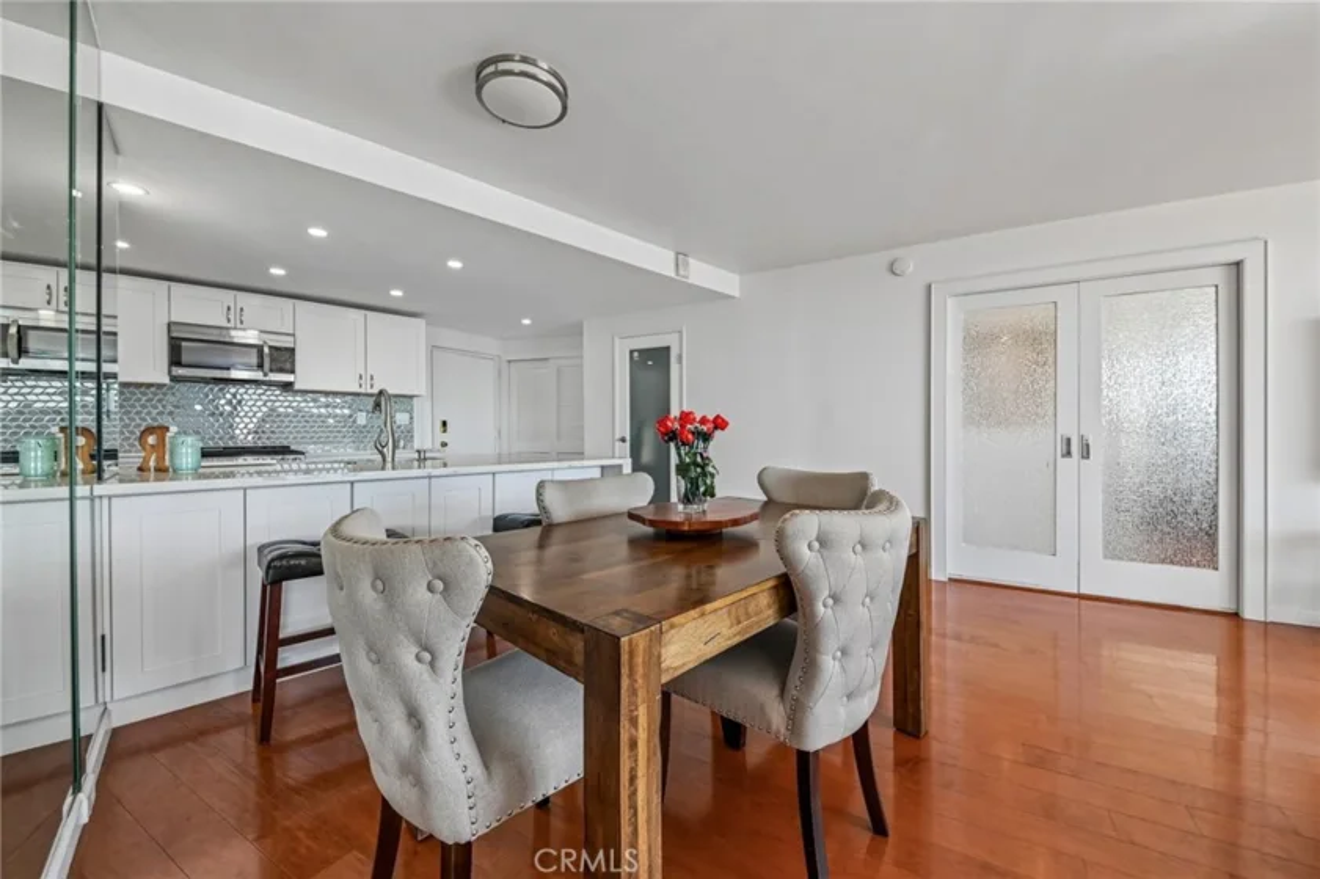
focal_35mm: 14
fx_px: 513
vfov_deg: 81.2
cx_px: 660
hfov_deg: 104.3
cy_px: 440
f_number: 8
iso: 250
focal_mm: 14
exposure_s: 1/30
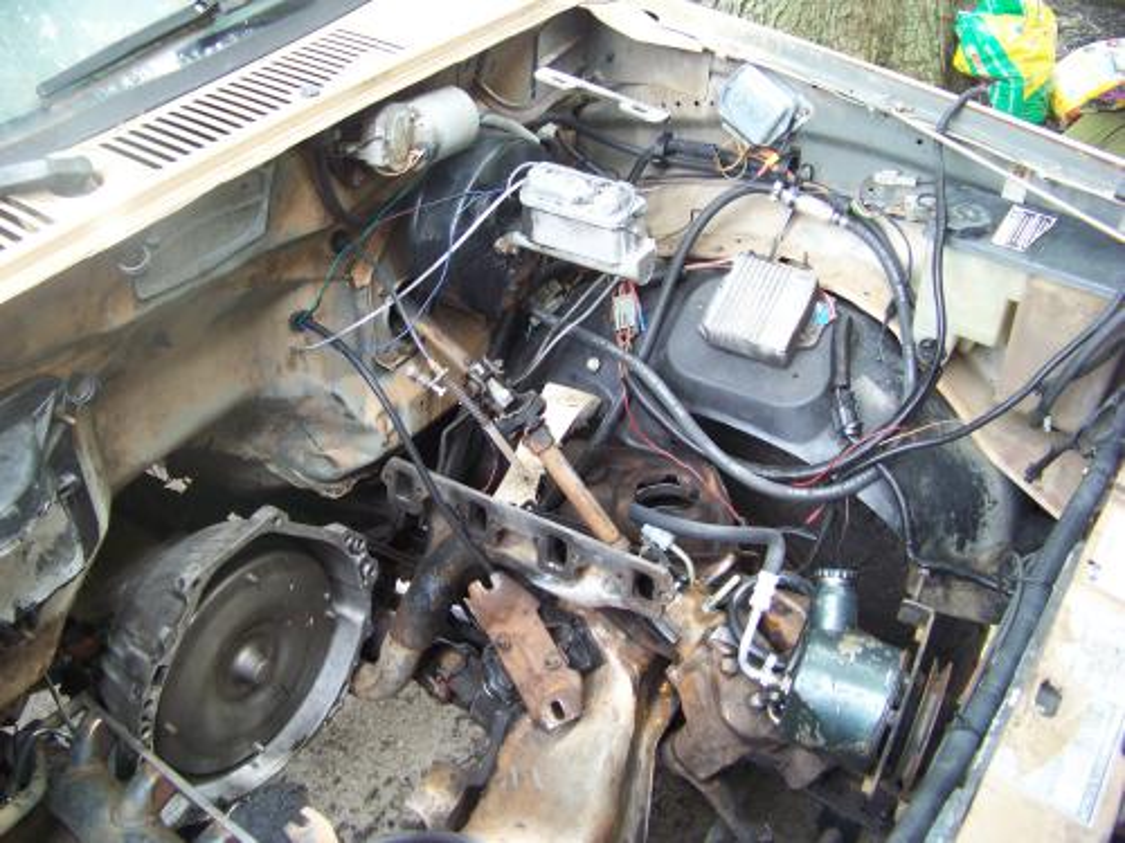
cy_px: 422
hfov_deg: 51.4
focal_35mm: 36
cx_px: 562
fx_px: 1170
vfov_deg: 39.7
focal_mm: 5.85
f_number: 2.8
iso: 98
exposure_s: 1/30
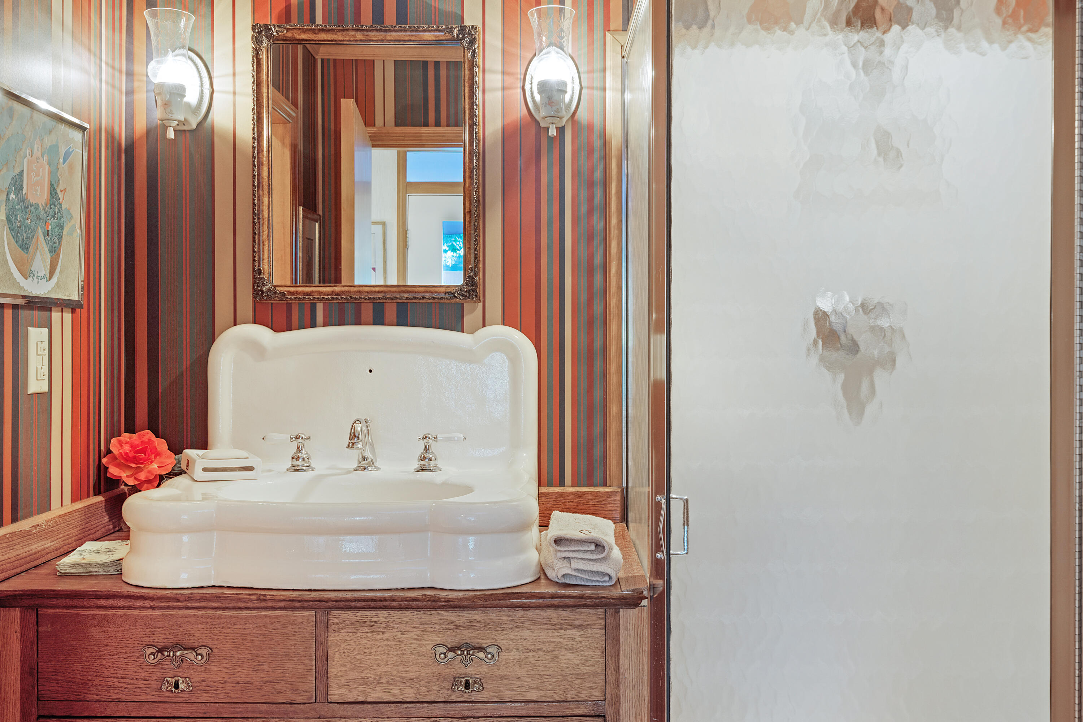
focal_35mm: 32
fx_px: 963
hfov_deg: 58.7
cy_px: 361
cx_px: 542
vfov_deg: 41.1
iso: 250
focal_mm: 32
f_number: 10
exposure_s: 2.5
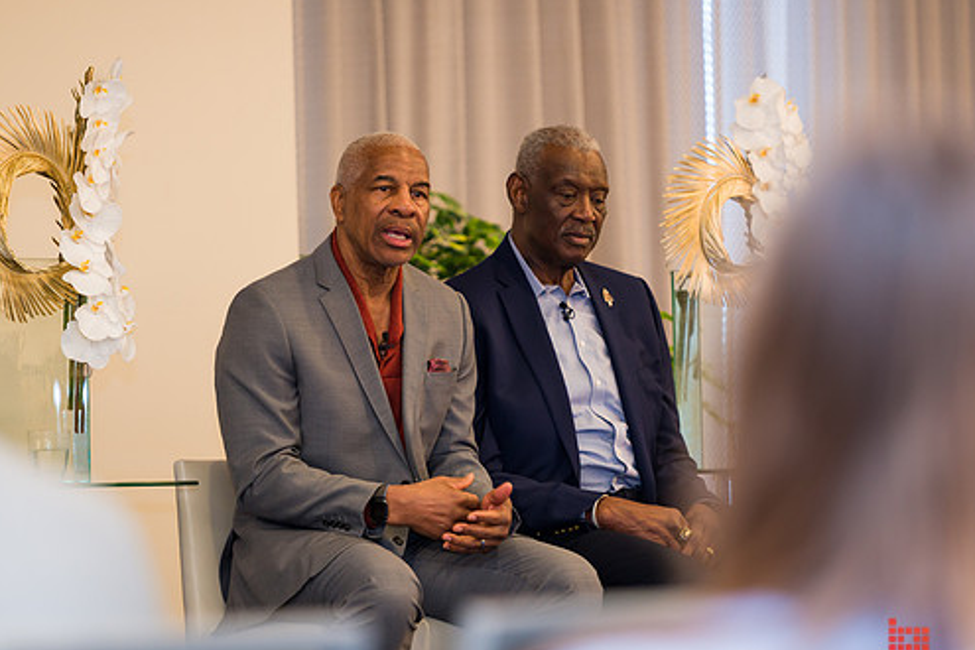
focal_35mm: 199
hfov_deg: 10.3
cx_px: 457
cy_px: 341
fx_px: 5389
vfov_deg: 6.9
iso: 800
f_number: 3.2
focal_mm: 170
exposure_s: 1/200
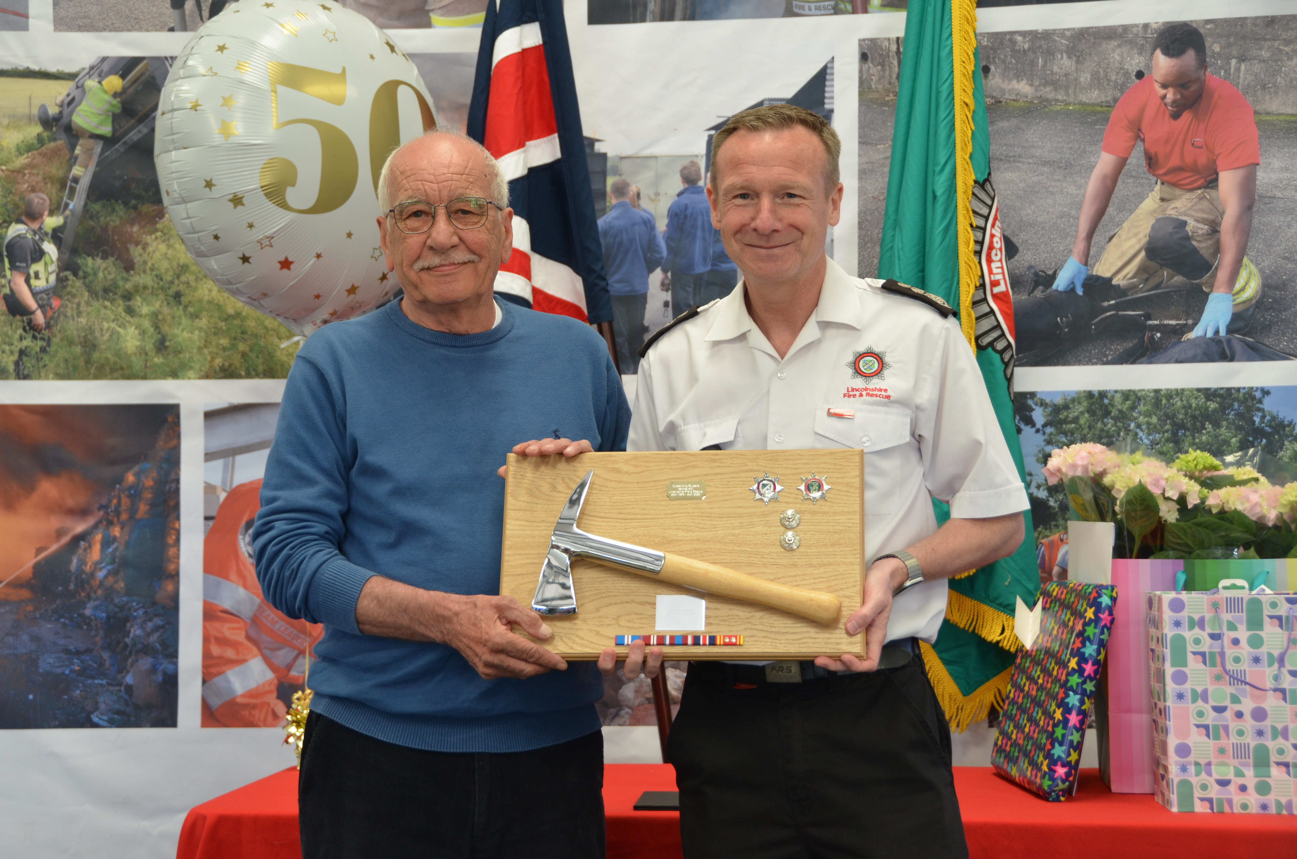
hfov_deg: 32.0
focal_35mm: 63
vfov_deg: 21.5
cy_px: 430
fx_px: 2265
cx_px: 648
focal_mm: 42
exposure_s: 1/60
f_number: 4.5
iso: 500
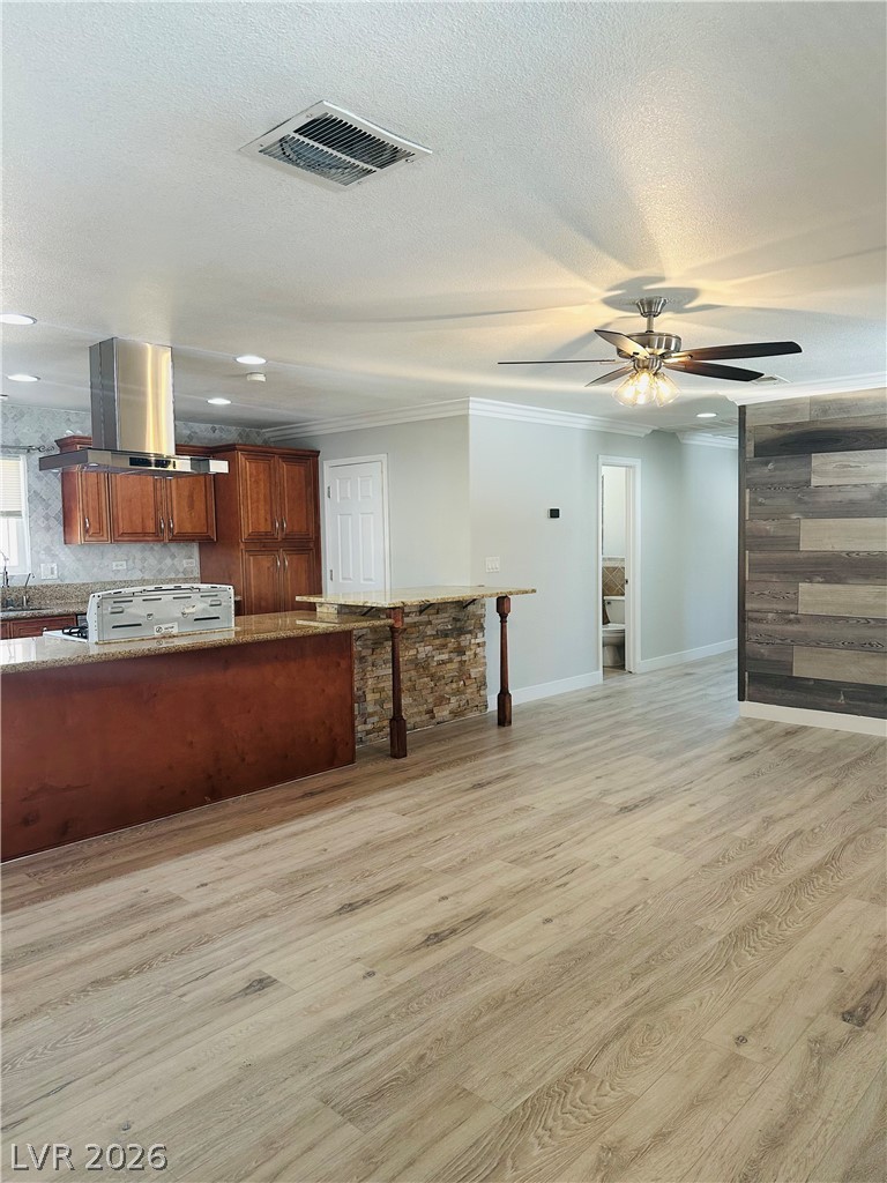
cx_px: 444
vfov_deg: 71.6
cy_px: 592
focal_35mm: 24
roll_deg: +0.5
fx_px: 820
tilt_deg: -4.4
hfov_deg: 56.8
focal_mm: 6.86
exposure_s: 1/120
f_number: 1.78
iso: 200
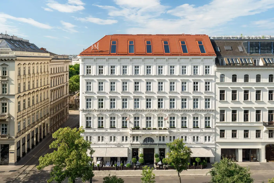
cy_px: 92
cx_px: 137
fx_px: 232
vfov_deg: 42.9
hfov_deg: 61.1
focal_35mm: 30
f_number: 8
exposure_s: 1/125
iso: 100
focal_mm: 30.5
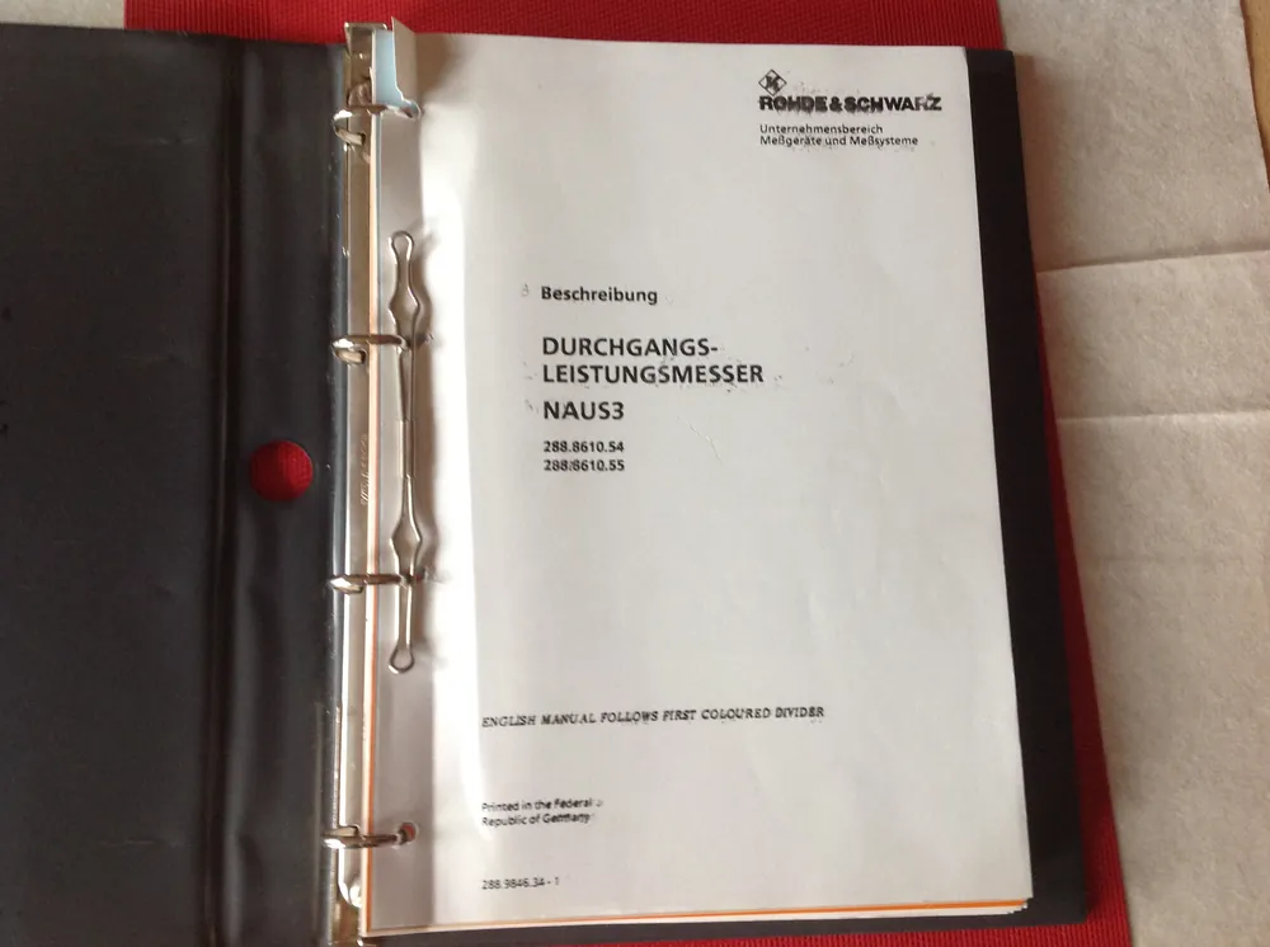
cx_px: 635
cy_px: 474
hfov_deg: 52.7
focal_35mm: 35
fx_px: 1282
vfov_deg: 40.6
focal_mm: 4.28
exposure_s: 1/15
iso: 125
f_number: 2.4
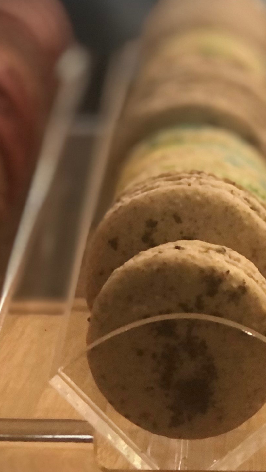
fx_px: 2169
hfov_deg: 6.9
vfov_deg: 12.4
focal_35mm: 173
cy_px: 183
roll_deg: -1.6
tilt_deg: -5.3
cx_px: 348
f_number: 2.8
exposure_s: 1/30
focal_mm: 6.6
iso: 80
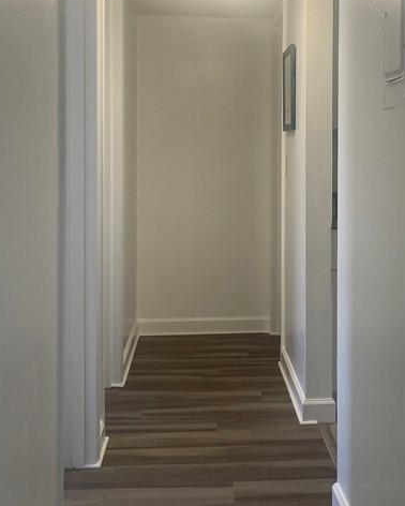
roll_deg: -0.2
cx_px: 266
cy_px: 173
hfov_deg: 27.5
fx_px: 824
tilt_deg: -0.4
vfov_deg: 33.9
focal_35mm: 55
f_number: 1.6
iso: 80
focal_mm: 4.2
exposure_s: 1/60
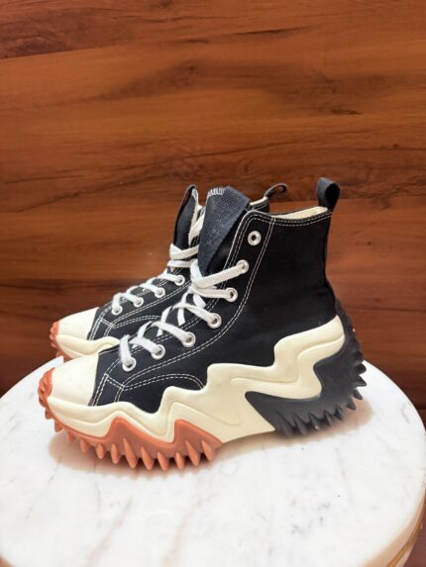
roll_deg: +2.4
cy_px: 284
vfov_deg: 71.6
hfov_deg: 56.8
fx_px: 394
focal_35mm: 24
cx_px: 213
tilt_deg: -15.4
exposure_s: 1/50
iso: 640
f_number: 1.78
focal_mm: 6.76
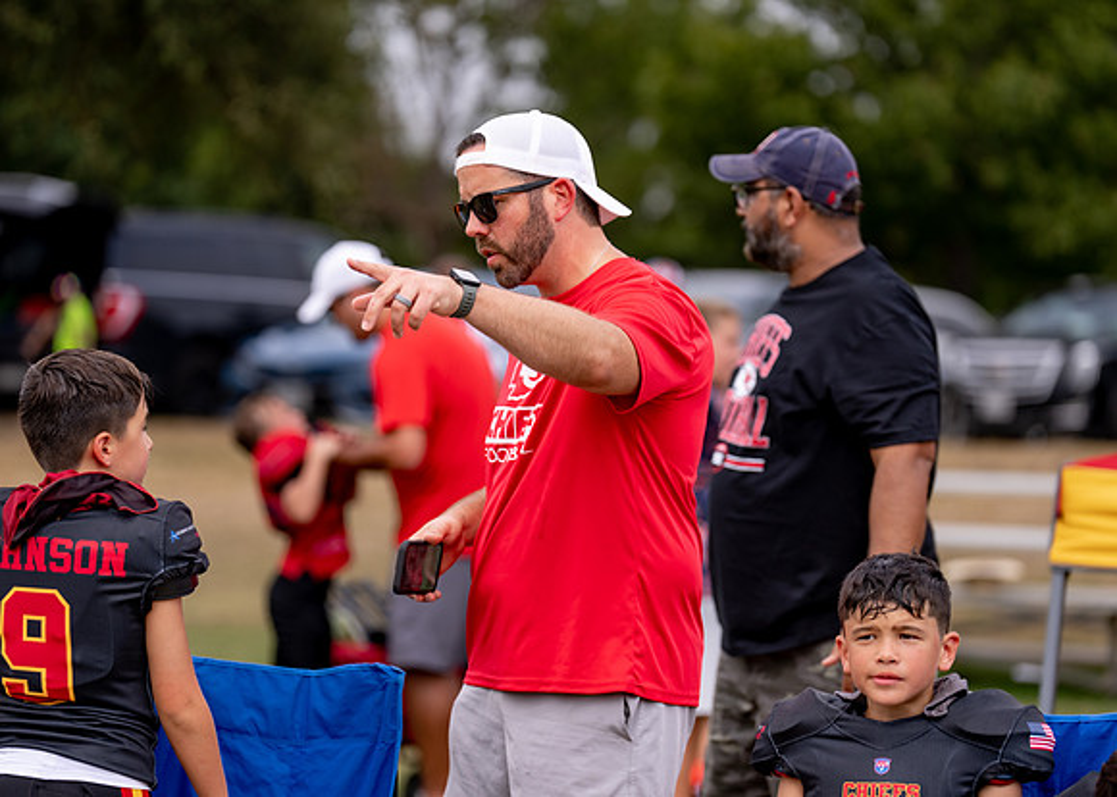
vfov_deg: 8.9
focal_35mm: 161
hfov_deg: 12.5
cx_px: 558
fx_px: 5106
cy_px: 398
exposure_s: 1/1600
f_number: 2.8
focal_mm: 151
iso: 100
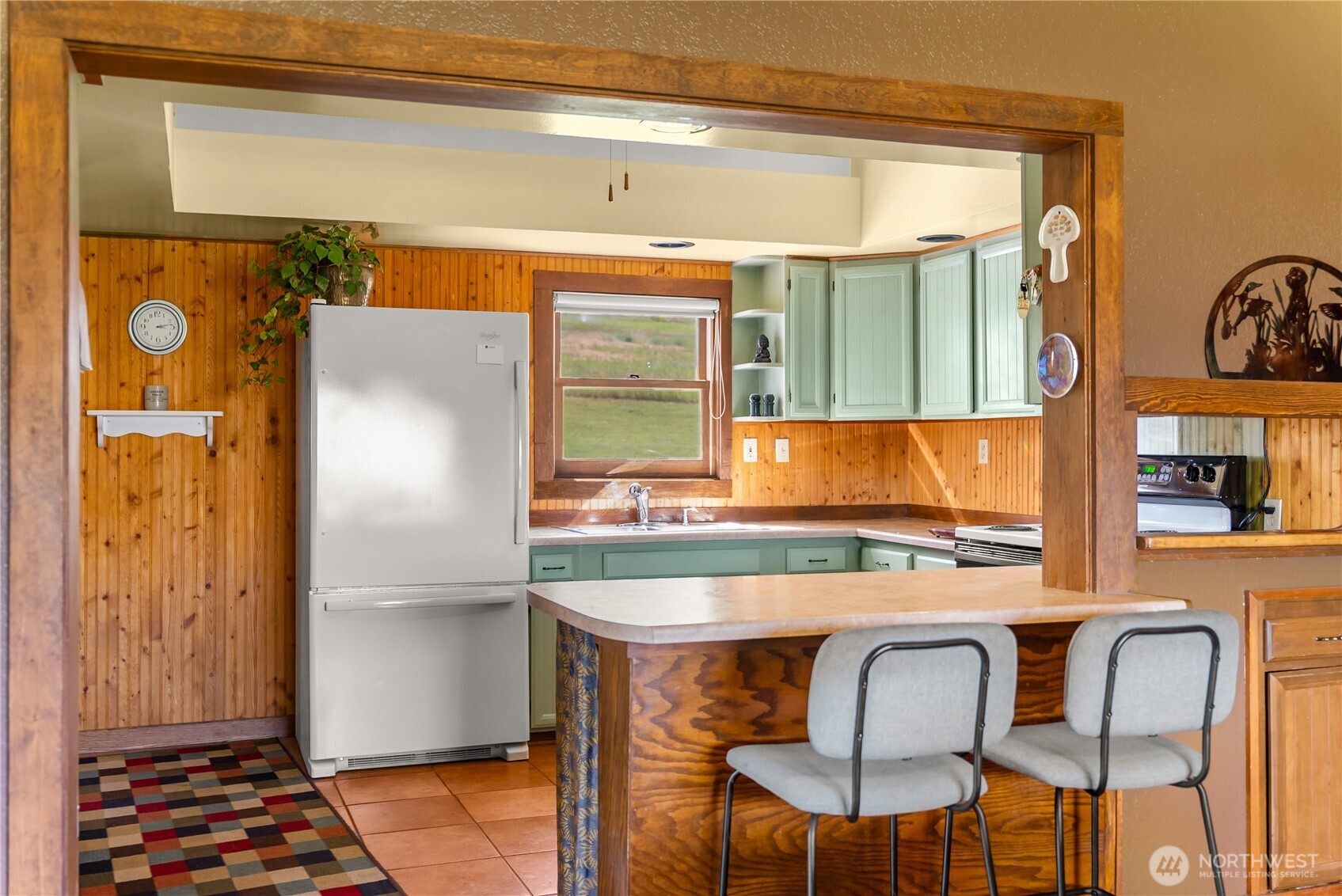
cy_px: 448
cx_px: 671
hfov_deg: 56.3
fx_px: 1253
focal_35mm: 34
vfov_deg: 39.4
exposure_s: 1/15
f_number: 2.8
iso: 400
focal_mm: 33.6
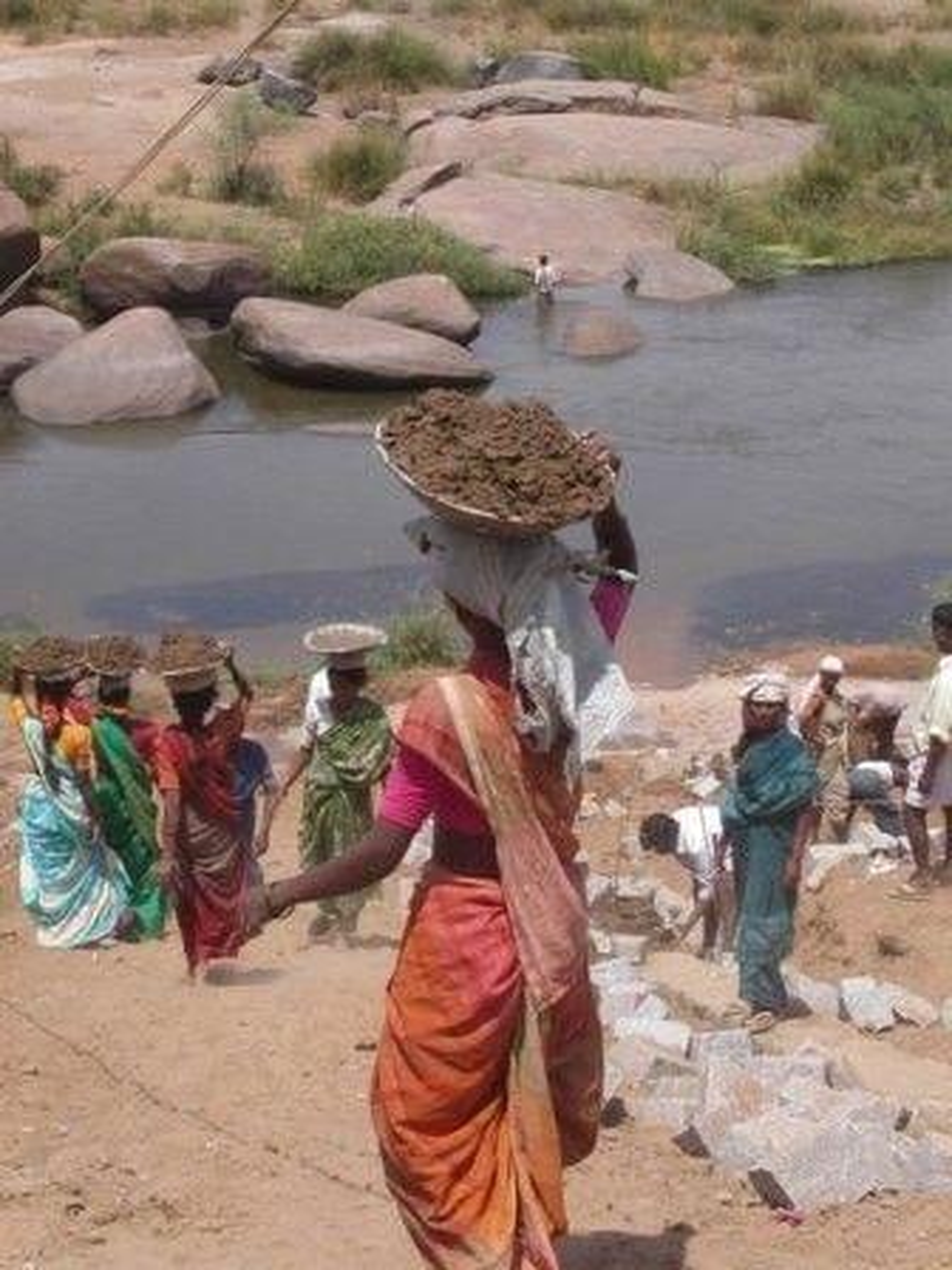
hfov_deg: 19.6
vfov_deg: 26.0
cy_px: 635
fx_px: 2750
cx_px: 476
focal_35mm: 75
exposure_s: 1/350
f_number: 8
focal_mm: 15.4
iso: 100
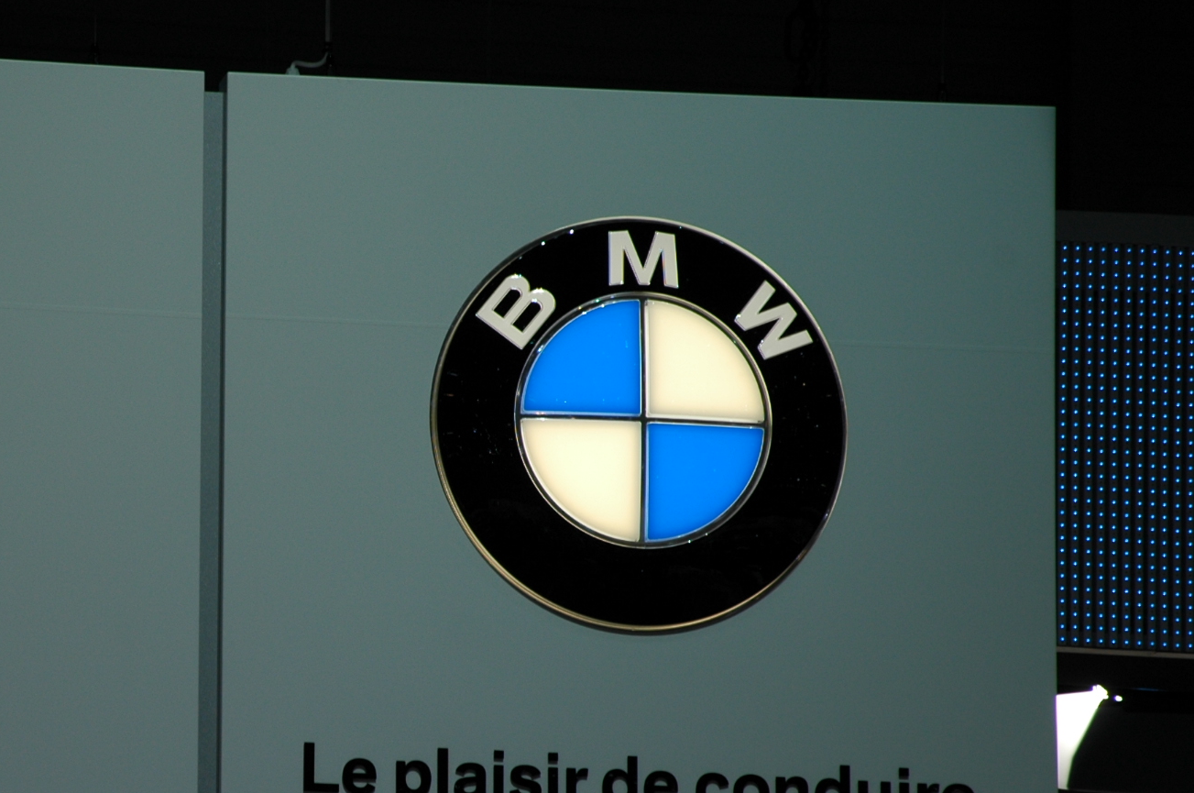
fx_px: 8971
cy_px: 540
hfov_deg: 7.6
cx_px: 171
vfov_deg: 5.1
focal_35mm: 271
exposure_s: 1/180
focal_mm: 105
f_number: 5.6
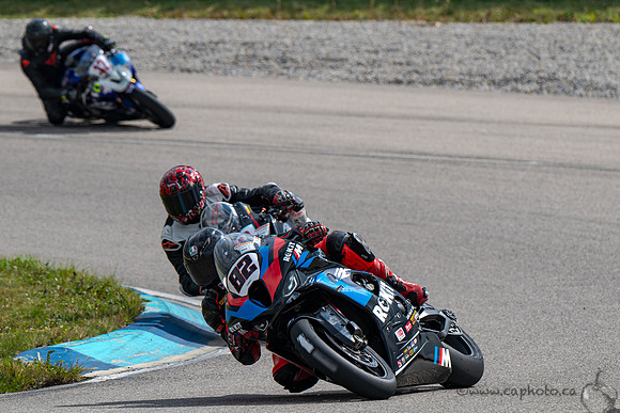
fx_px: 7555
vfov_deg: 3.1
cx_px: 351
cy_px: 301
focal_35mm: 439
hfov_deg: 4.7
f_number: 6.3
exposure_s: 1/1250
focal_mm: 280
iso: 125
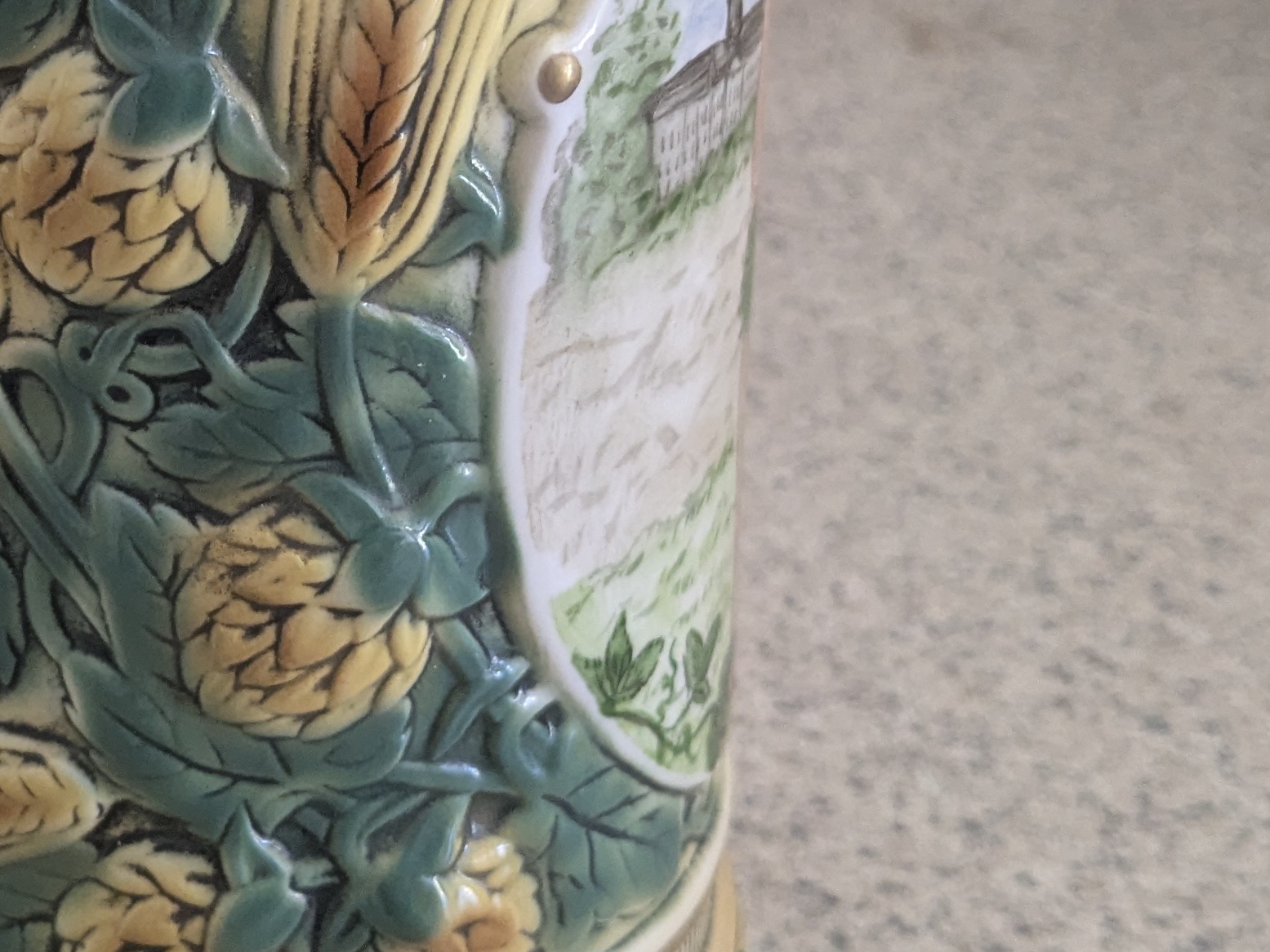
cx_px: 184
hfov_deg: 27.0
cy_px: 188
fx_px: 2568
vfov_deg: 20.8
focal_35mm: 70
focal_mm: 4.38
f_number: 1.73
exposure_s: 1/120
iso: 458
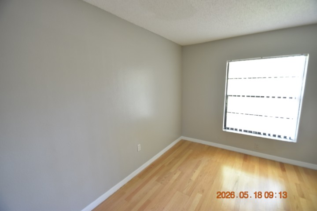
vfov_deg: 77.3
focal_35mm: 15
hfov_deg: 100.4
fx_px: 132
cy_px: 106
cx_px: 158
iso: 800
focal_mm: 10
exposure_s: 1/10
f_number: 3.5
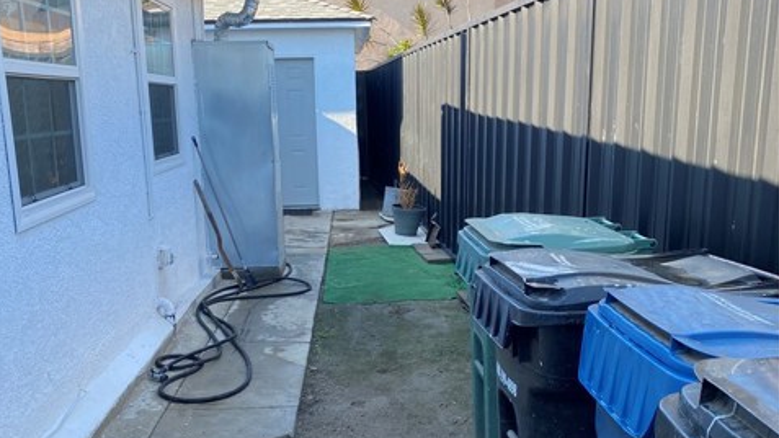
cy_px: 299
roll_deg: +1.0
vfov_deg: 30.9
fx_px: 785
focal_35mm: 38
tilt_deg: -11.4
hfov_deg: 52.8
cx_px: 389
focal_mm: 4.25
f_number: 1.8
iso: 32
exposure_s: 1/401
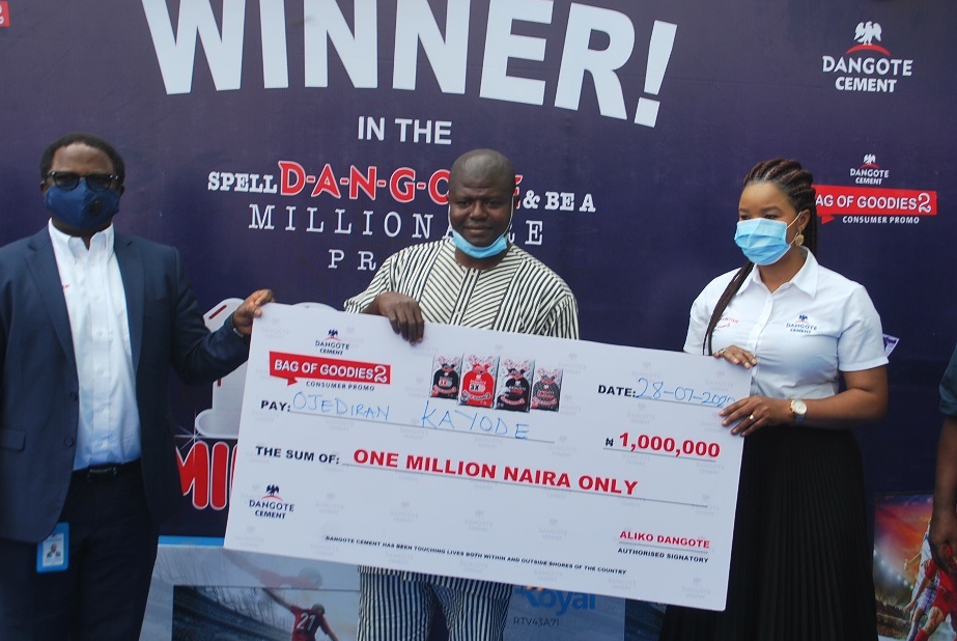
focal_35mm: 52
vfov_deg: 26.1
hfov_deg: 38.1
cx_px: 474
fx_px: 1384
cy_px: 318
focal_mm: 32
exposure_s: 1/160
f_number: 6.3
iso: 100
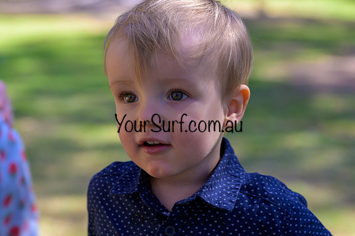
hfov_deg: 18.3
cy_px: 118
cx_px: 178
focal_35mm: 112
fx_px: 1104
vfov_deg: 12.2
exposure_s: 1/125
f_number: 4
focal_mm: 75
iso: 125
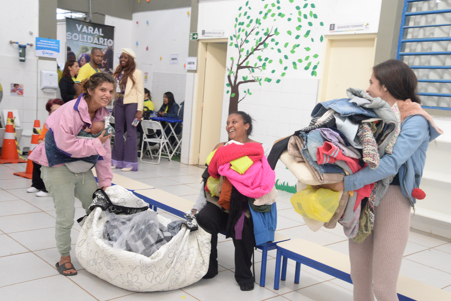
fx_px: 501
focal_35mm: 40
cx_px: 226
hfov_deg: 48.4
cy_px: 150
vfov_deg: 33.4
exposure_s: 1/100
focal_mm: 40
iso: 6400
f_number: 10
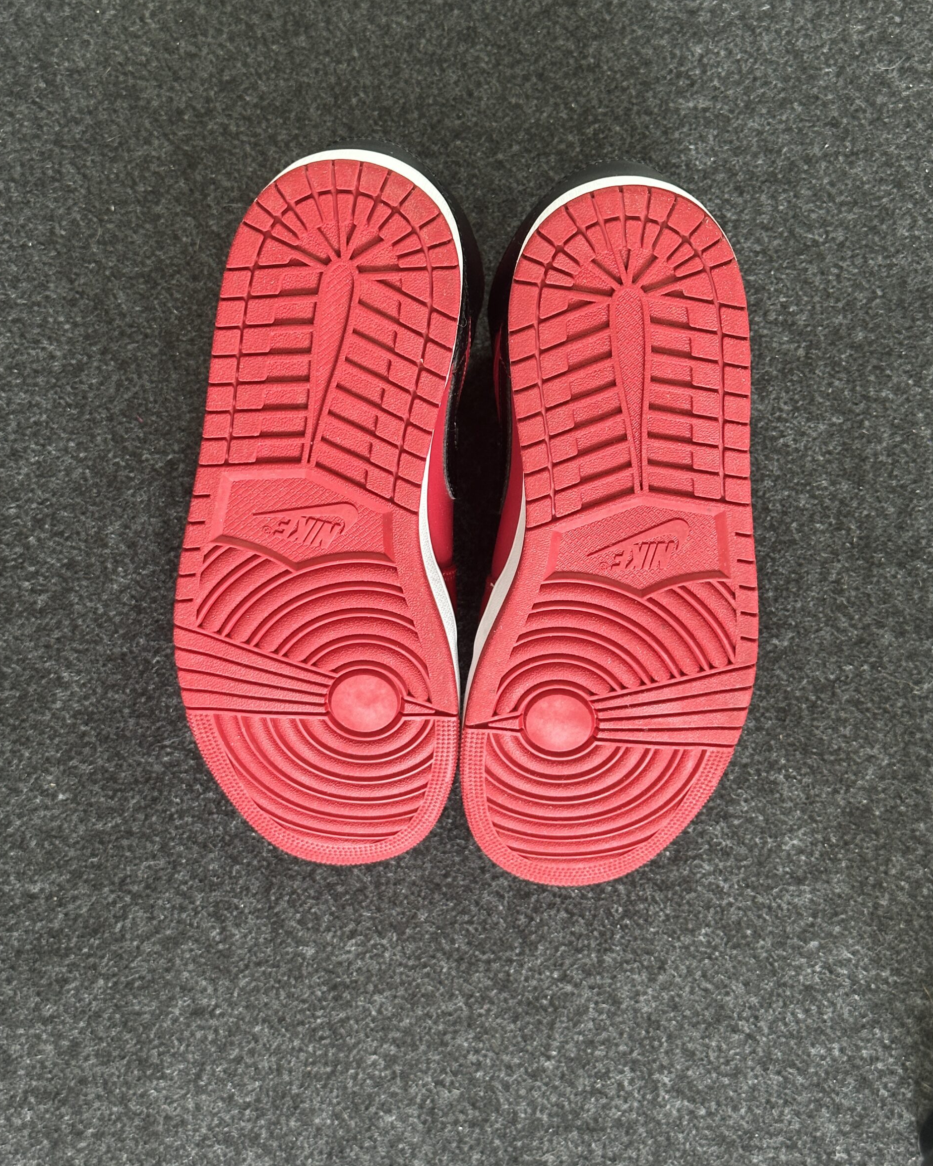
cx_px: 471
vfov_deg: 36.6
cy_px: 544
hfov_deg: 29.7
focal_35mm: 51
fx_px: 1761
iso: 200
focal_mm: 6.86
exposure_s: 1/33
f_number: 1.78
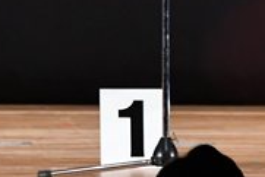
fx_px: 6829
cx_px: 171
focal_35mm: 927
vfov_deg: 1.5
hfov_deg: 2.2
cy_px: -108
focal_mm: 145
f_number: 5.6
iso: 3200
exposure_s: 1/400
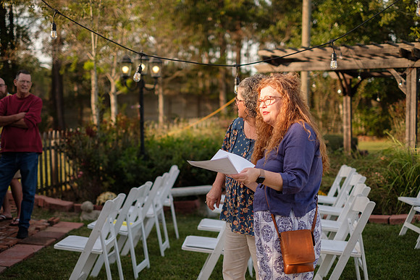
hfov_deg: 37.5
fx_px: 618
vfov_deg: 25.5
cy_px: 140
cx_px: 210
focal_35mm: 53
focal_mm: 35
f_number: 1.4
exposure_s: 1/3200
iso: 400
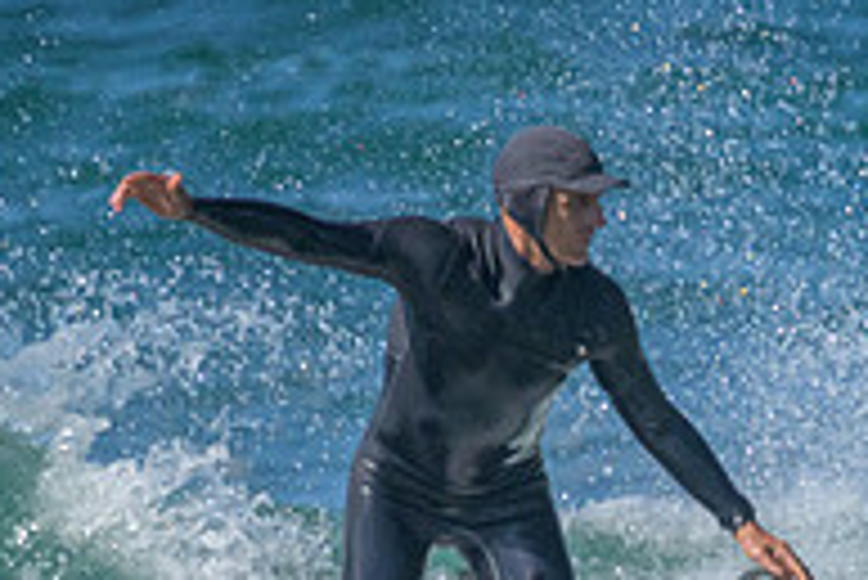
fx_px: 58077
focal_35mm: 2407
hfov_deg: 0.9
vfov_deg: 0.6
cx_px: 922
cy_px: 600
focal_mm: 800
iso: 3200
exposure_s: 1/2000
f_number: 11
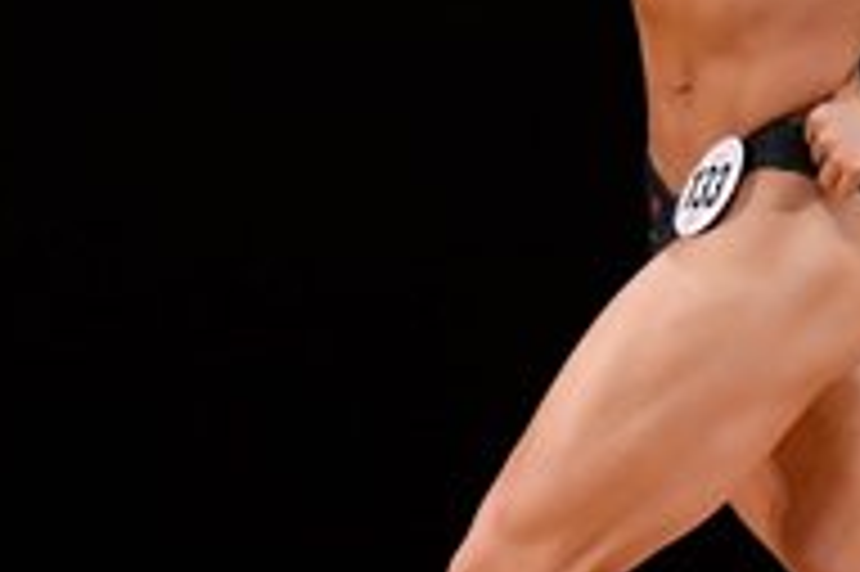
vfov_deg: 1.5
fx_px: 21839
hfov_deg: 2.3
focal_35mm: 915
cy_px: 266
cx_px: 678
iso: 3200
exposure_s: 1/400
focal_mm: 150
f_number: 5.6
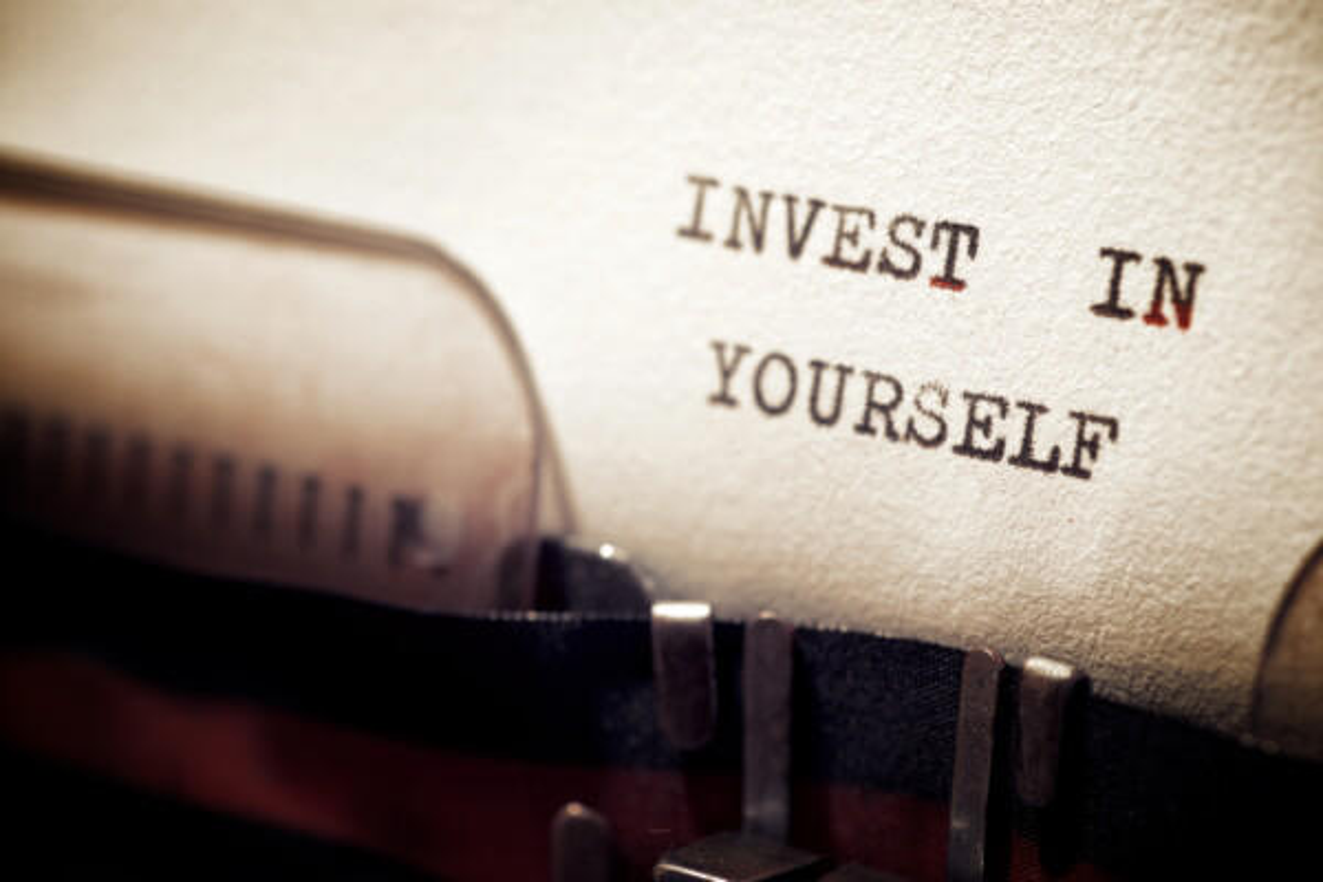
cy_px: 441
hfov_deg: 33.4
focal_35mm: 60
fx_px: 2205
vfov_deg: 22.6
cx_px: 662
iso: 125
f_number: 11
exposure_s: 1/160
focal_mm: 60
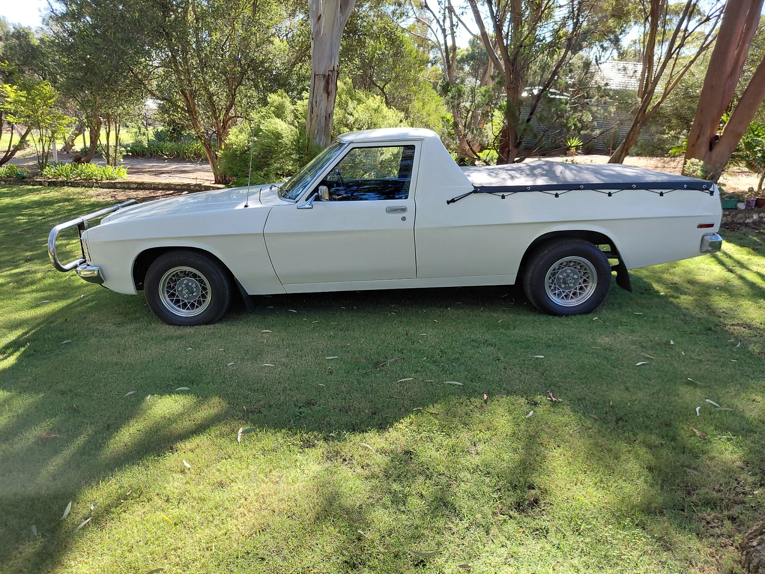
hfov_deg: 69.4
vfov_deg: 54.9
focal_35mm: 25
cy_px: 287
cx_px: 382
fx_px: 552
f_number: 1.8
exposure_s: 1/241
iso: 50
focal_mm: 4.69
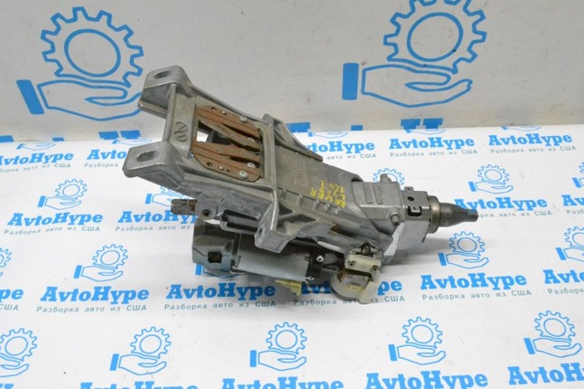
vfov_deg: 36.8
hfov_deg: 53.2
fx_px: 584
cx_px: 292
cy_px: 194
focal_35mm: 36
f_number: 11
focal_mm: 24
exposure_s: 1/160
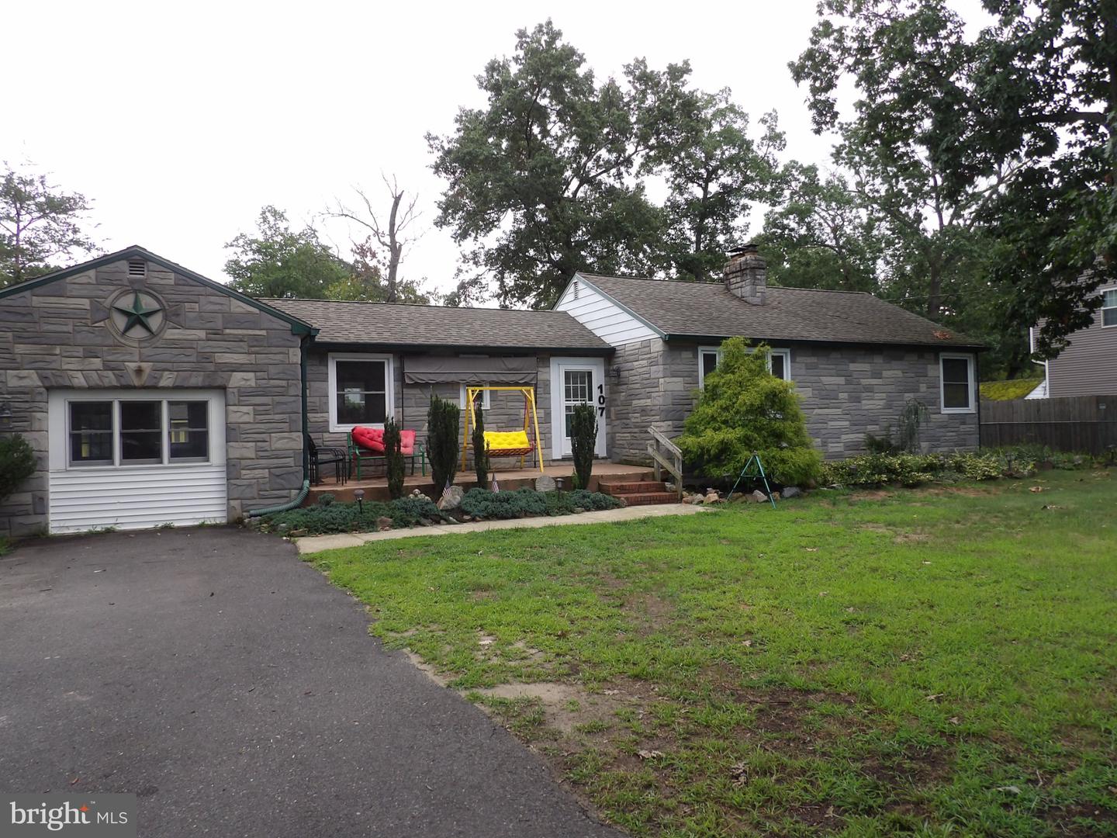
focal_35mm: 24
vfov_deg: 56.8
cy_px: 419
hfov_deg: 71.6
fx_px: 774
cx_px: 558
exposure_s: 1/245
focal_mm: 4.3
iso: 100
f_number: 3.2
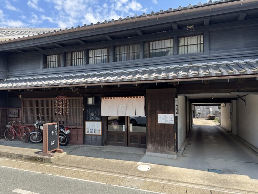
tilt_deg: +4.5
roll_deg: +0.0
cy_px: 97
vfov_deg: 56.8
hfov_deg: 71.6
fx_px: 179
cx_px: 129
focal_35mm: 24
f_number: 1.78
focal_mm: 6.76
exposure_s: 1/782
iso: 80
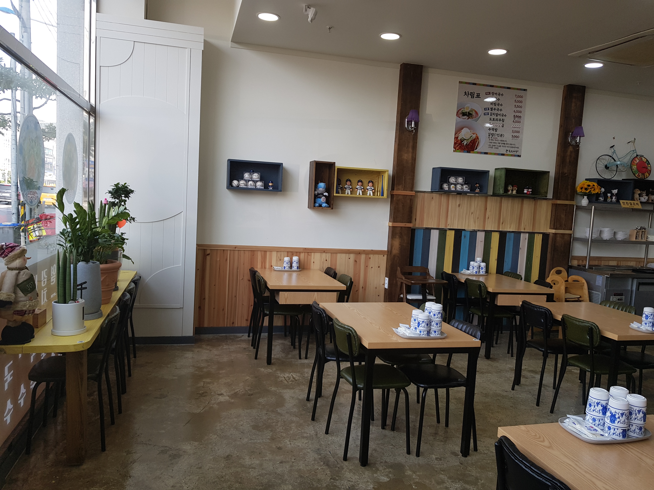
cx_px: 327
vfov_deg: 53.1
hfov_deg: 67.3
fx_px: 491
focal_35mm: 26
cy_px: 245
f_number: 1.7
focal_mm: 4.3
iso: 40
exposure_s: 1/260
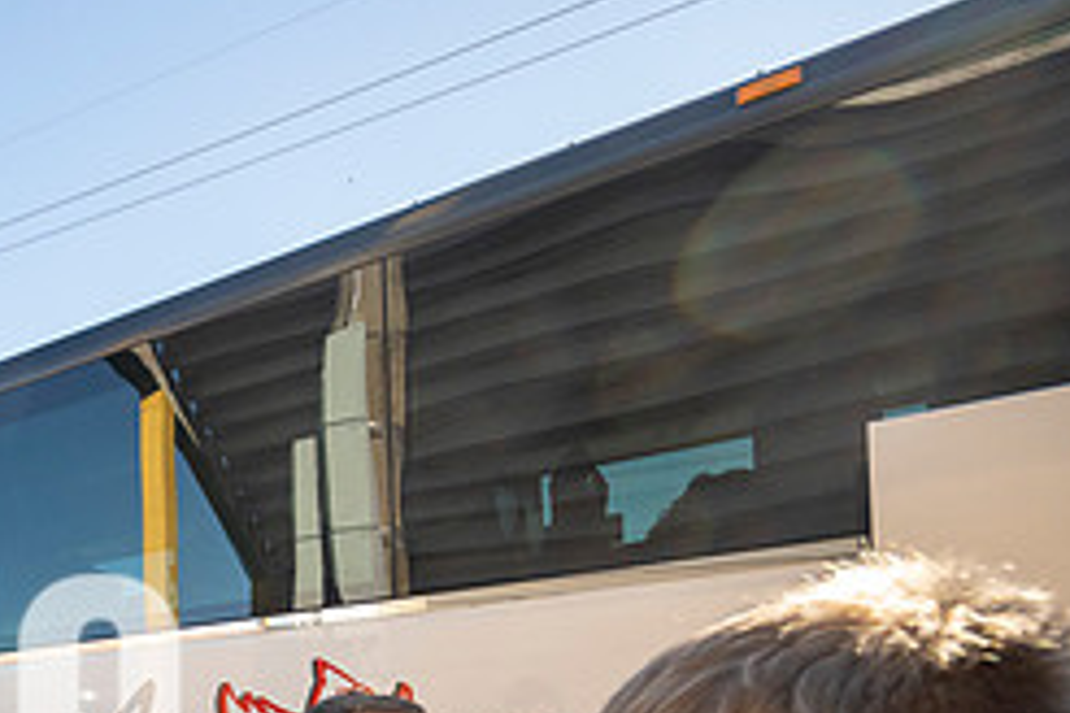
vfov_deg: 34.6
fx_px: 981
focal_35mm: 33
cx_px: -148
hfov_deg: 42.6
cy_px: 780
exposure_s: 1/2000
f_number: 5
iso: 1250
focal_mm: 14
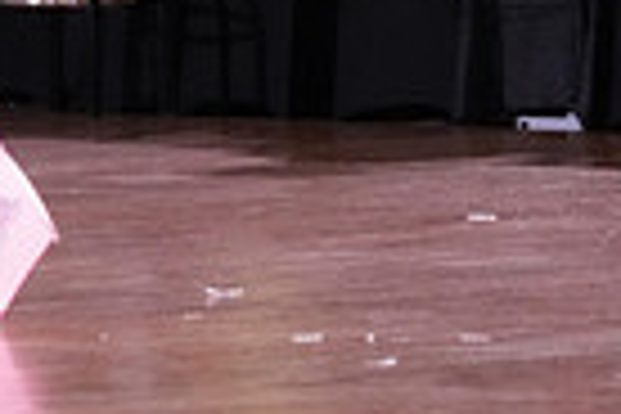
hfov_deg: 4.6
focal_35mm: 442
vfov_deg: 3.1
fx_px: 7624
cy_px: -133
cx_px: -554
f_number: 5.6
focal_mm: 105
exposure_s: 1/320
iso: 5000
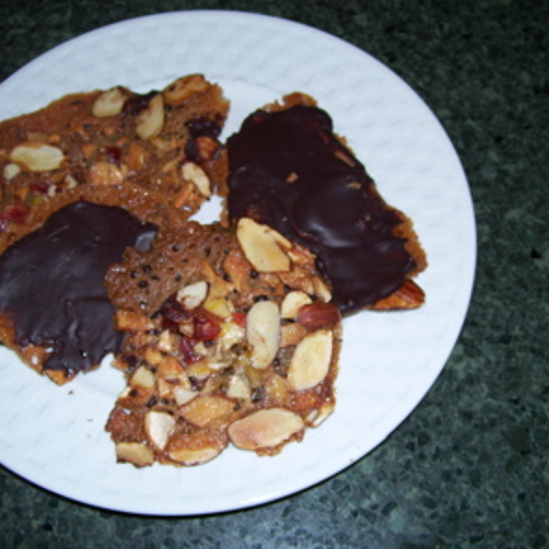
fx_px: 772
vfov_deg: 39.2
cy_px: 274
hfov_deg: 39.1
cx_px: 235
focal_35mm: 43
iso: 80
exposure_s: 1/60
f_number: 2.7
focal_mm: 6
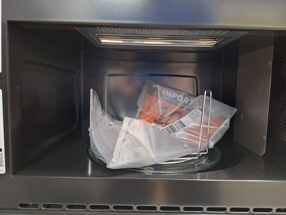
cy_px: 108
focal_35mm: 23
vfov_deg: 58.9
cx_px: 143
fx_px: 190
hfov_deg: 73.9
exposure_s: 1/25
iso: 800
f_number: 1.8
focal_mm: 5.54
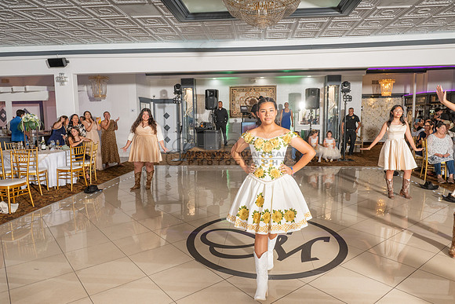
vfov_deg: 53.2
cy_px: 152
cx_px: 228
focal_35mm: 24
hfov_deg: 73.7
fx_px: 303
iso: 800
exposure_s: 1/200
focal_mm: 24
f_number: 7.1
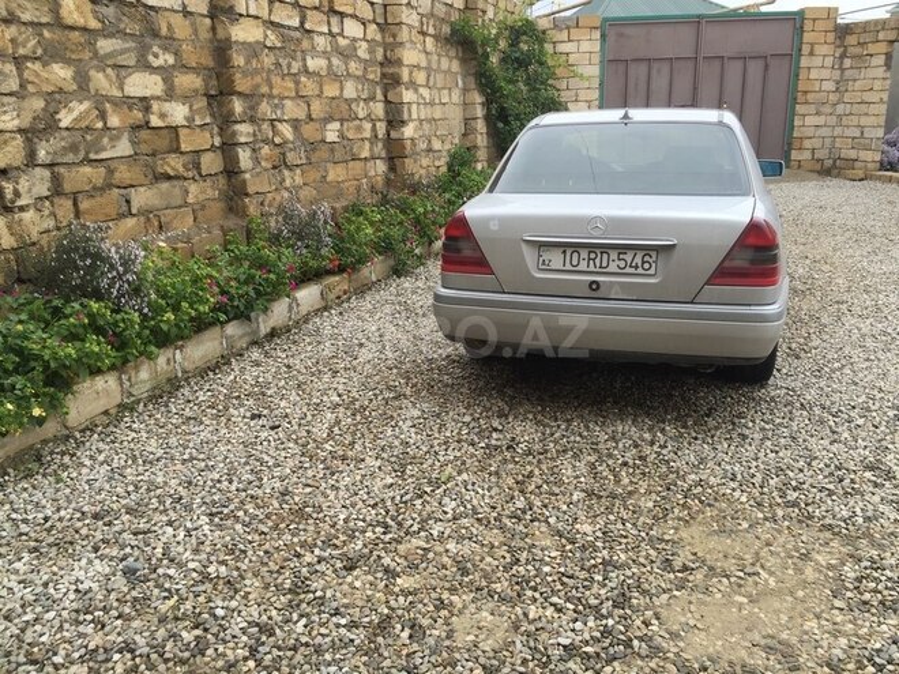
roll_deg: +1.7
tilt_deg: -15.5
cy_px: 337
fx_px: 753
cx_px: 450
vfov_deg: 48.2
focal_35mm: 29
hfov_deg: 61.7
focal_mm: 4.15
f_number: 2.2
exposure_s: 1/444
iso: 32
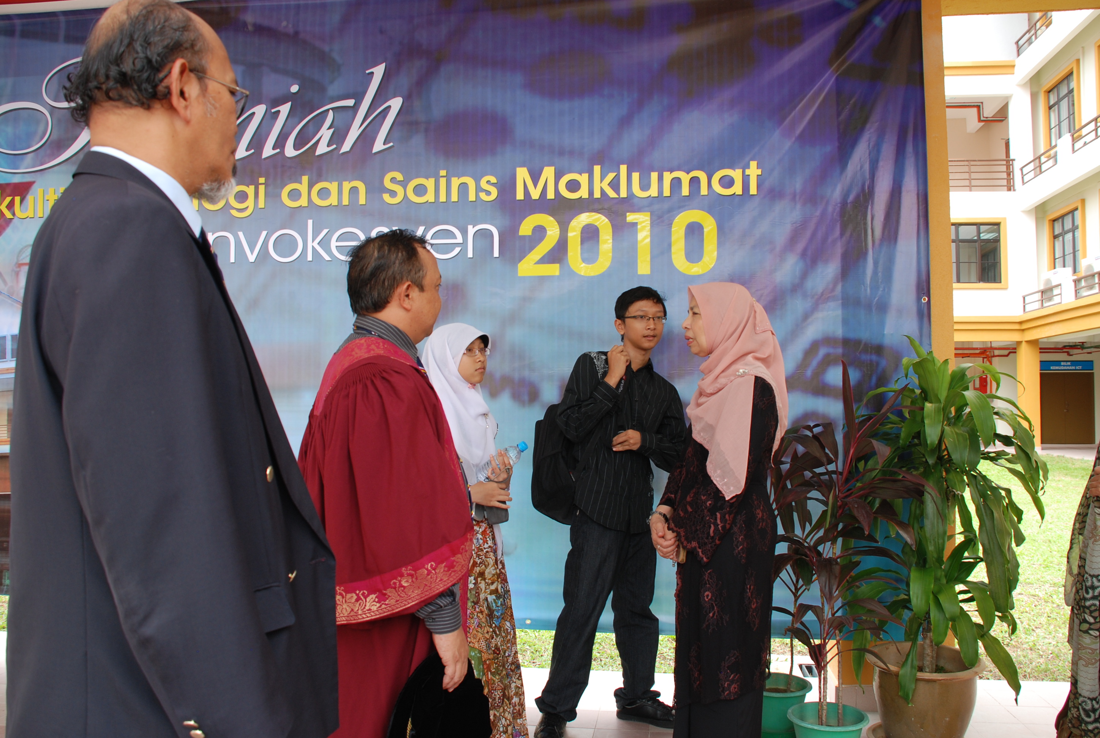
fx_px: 919
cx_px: 550
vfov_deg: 43.8
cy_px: 369
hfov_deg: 61.8
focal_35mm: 30
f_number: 5
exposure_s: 1/100
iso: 200
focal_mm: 20
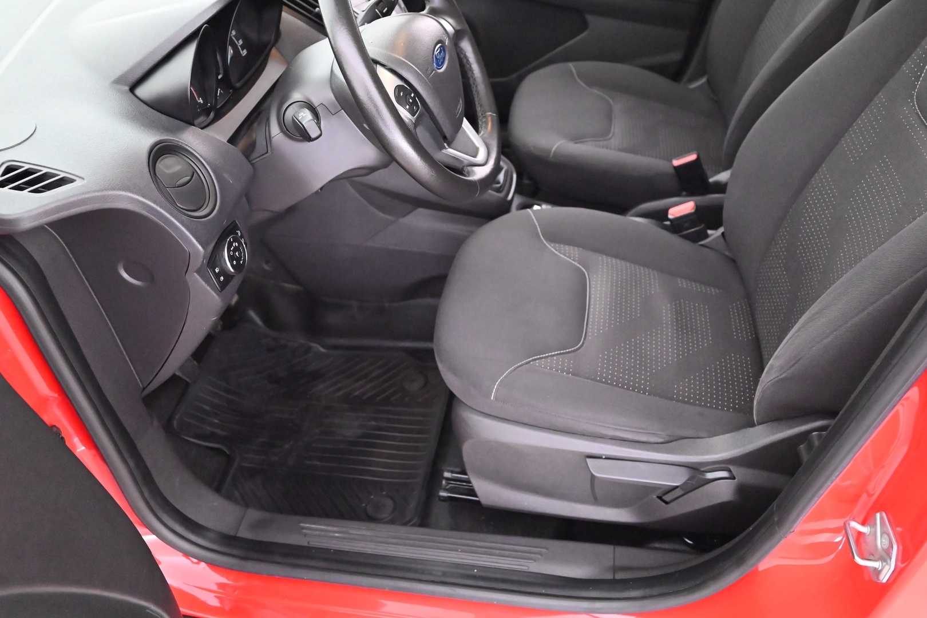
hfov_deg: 63.7
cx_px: 464
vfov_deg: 45.0
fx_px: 747
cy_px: 309
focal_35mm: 29
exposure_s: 1/60
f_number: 4.5
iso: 16000
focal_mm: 29
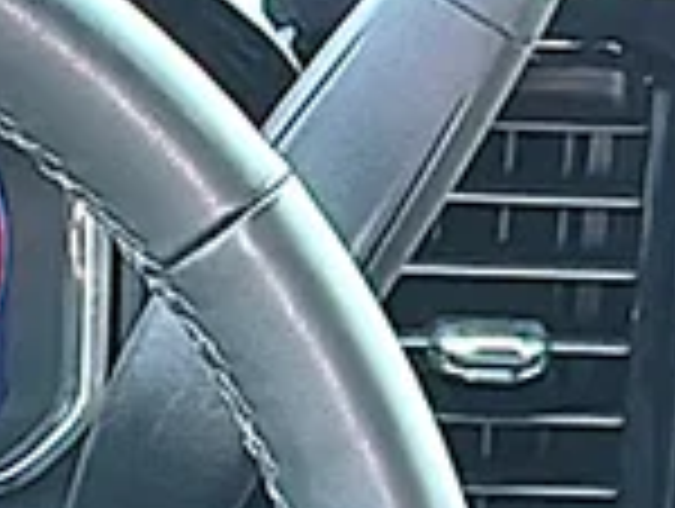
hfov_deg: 8.8
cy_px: 802
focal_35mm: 214
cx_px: -544
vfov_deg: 6.8
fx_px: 4180
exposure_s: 1/100
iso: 160
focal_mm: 6.86
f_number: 1.78
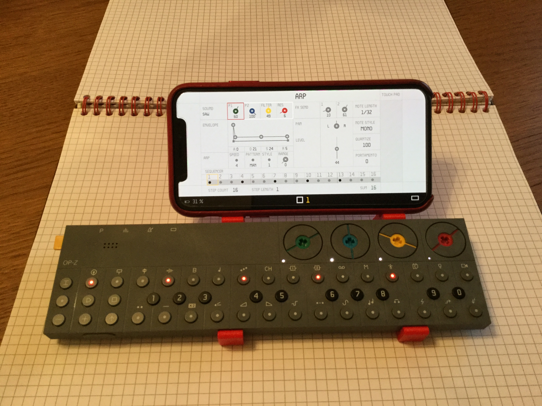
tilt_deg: -53.0
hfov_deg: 58.4
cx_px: 271
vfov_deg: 45.4
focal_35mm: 31
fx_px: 485
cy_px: 203
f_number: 2.4
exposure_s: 1/33
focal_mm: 3.3
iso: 125
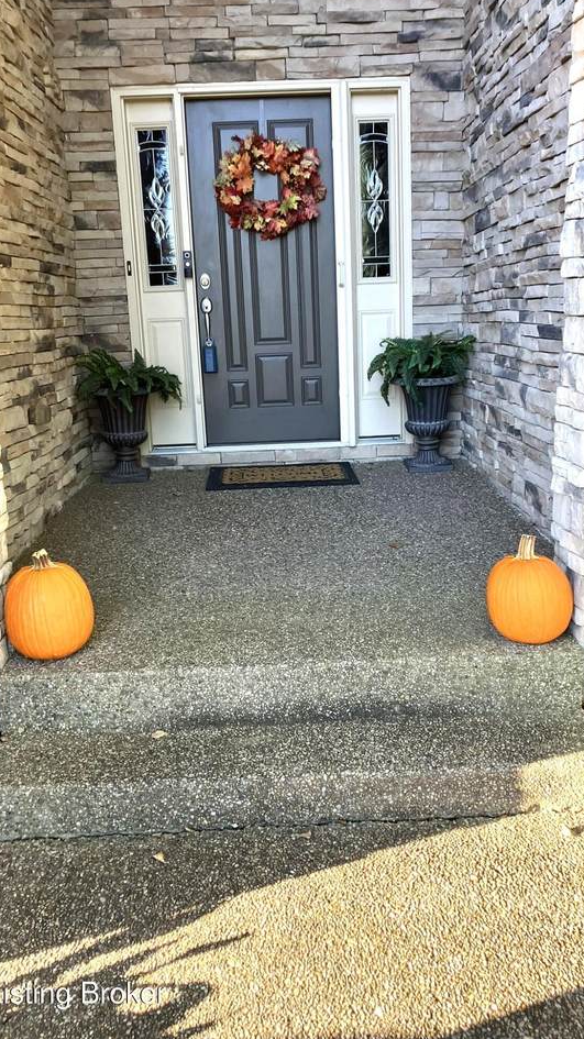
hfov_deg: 37.7
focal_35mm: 31
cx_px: 284
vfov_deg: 62.6
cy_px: 513
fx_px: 854
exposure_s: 1/121
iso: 50
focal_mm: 3.99
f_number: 1.8
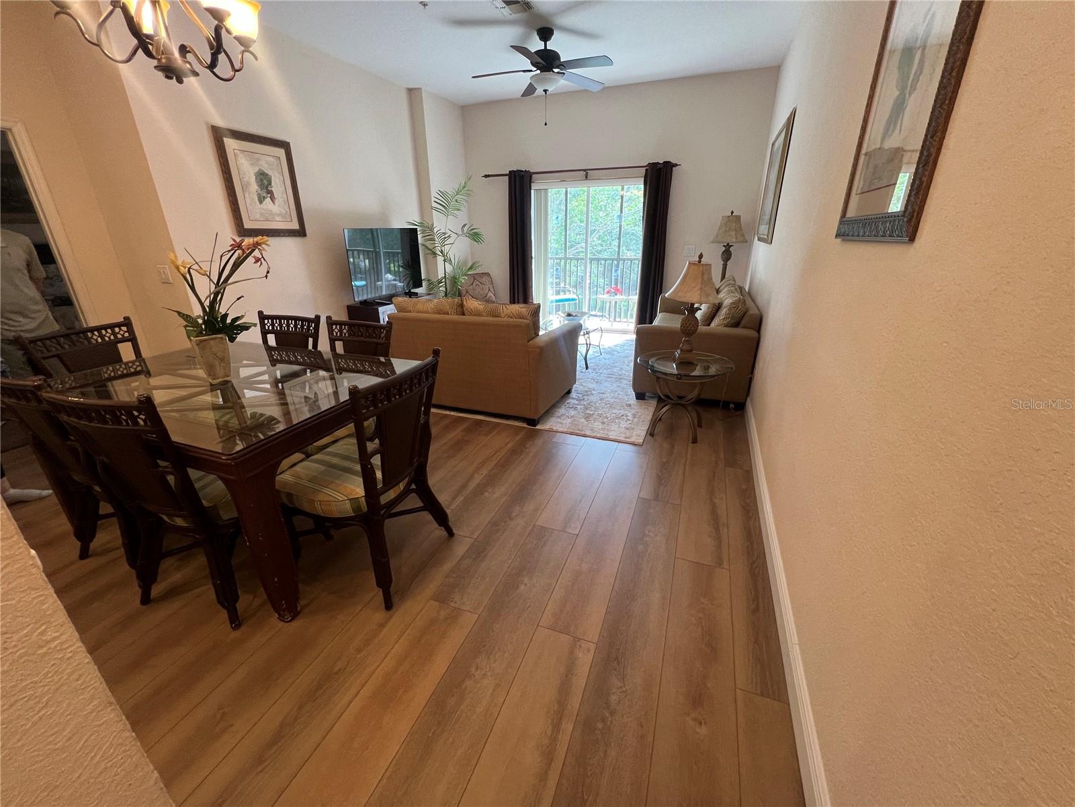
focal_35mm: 13
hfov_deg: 106.2
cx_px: 538
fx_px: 404
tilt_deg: -22.8
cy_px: 404
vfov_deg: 89.9
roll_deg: +1.4
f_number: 1.8
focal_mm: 1.57
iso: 160
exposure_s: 1/60
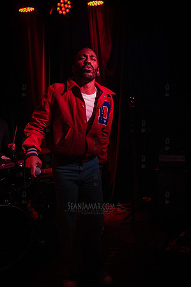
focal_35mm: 32
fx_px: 255
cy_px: 144
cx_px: 96
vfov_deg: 58.8
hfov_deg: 41.0
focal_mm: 32
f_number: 3.5
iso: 12800
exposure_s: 1/320
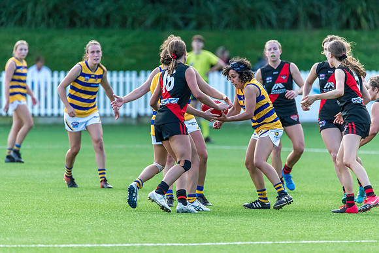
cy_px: 126
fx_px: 6497
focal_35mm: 617
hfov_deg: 3.3
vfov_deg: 2.2
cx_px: 190
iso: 3200
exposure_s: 1/1600
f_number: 6.3
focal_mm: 600
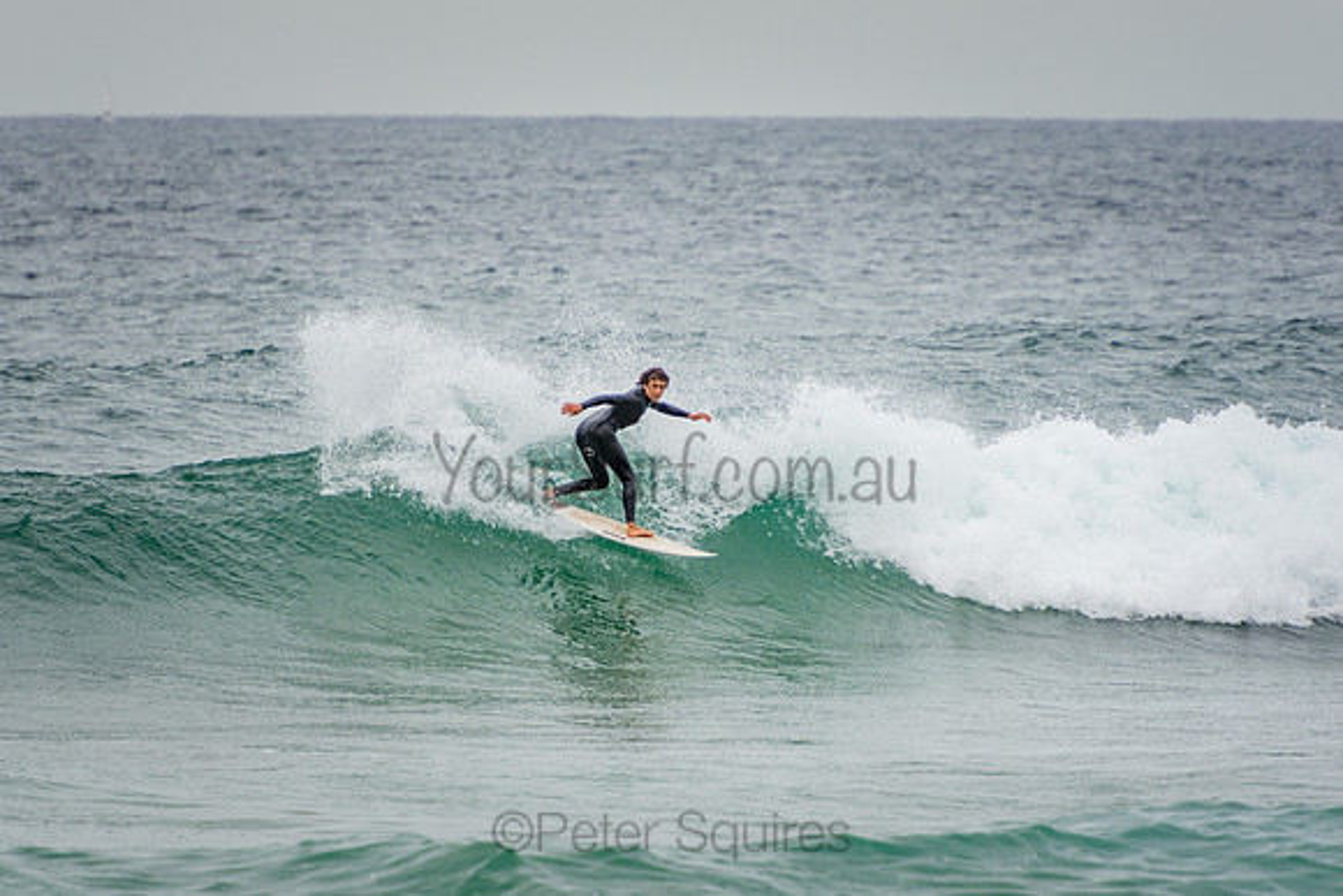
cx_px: 672
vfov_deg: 2.3
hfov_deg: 3.5
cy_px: 448
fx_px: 21943
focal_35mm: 588
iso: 280
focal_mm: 390
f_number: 5.6
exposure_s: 1/1600
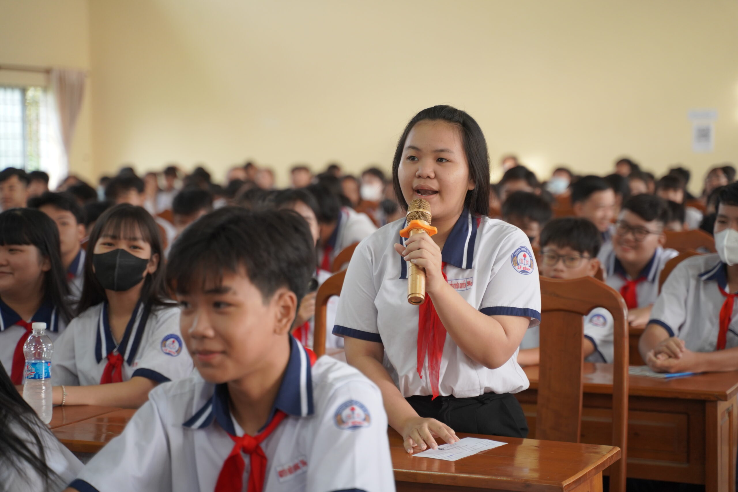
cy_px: 246
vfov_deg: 18.2
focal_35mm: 75
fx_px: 1537
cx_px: 369
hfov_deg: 27.0
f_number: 2.8
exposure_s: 1/100
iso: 1250
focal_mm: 75
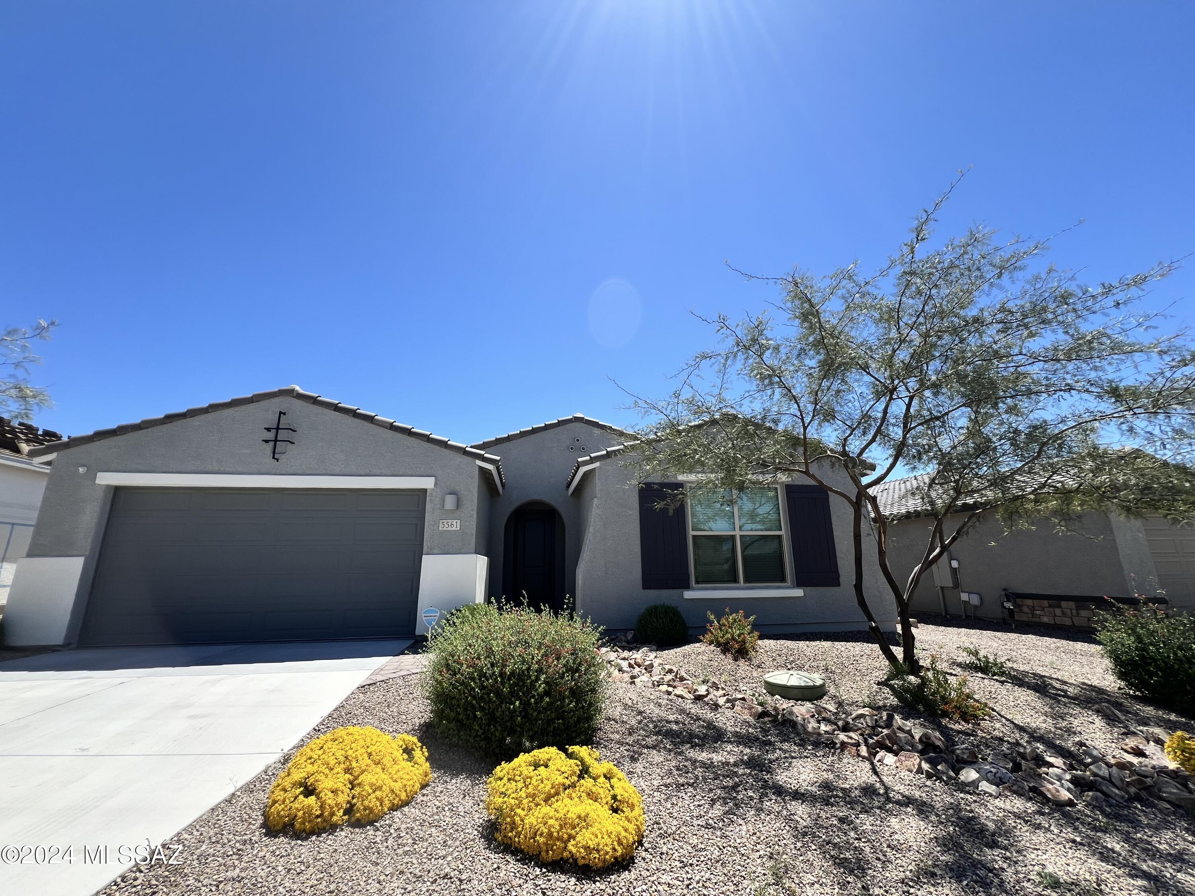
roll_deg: +0.8
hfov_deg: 106.2
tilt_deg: +13.5
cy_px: 448
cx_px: 598
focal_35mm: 13
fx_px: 449
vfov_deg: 89.9
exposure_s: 1/1233
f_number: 1.8
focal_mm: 1.57
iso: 32
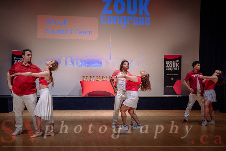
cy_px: 92
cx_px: 113
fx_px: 264
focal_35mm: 42
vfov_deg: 31.8
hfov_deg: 46.4
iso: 1600
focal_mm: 33.5
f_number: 2.8
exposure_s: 1/400
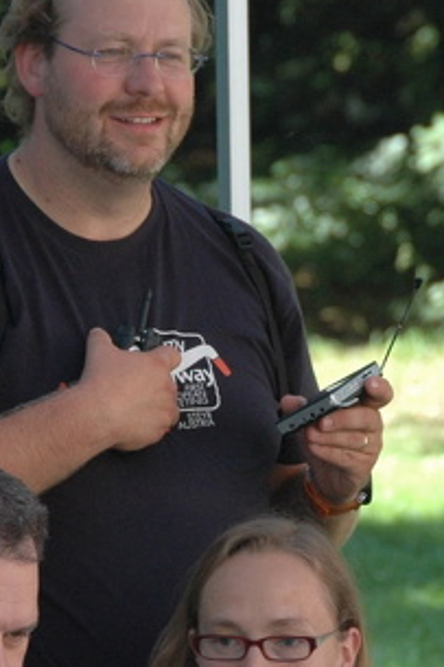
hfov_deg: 2.6
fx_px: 9728
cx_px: 247
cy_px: 426
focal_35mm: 525
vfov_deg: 3.9
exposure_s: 1/160
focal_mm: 135
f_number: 7.1
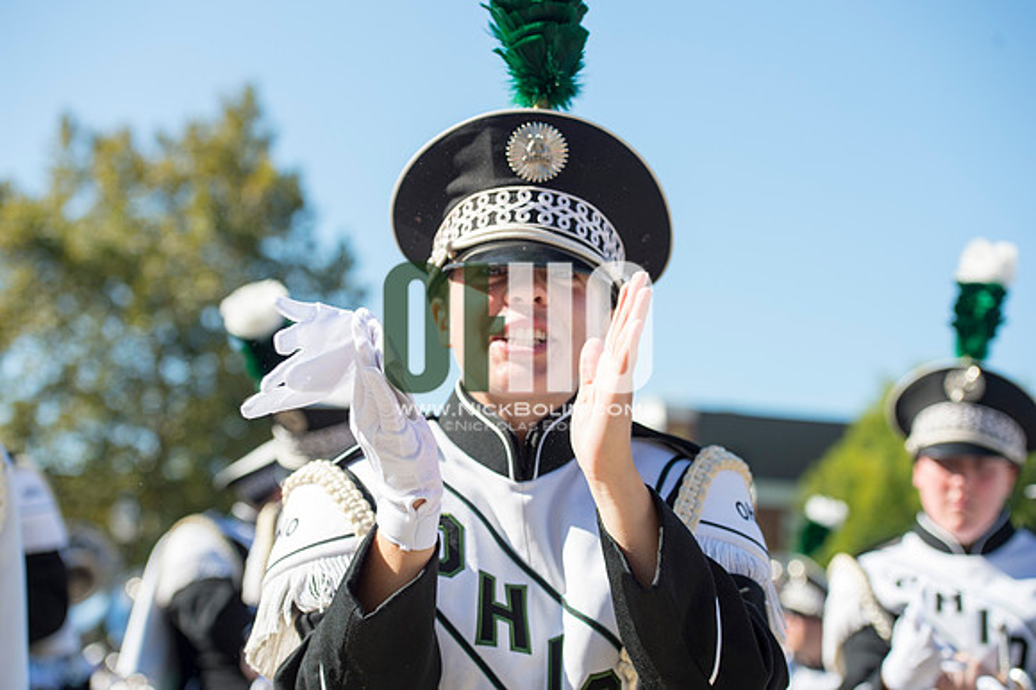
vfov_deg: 19.4
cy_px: 345
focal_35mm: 70
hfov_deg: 28.9
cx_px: 518
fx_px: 2013
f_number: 4.5
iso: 200
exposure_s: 1/1000
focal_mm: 70
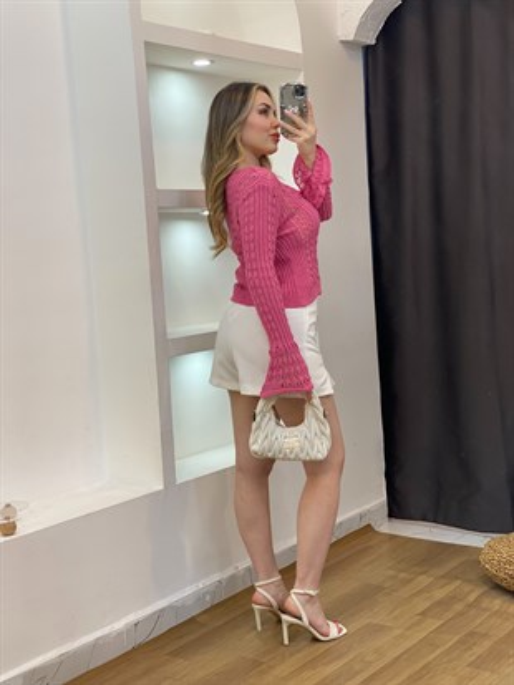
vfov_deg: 36.8
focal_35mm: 52
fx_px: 1029
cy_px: 342
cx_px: 257
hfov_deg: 28.0
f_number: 2
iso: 80
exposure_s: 1/100
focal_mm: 6
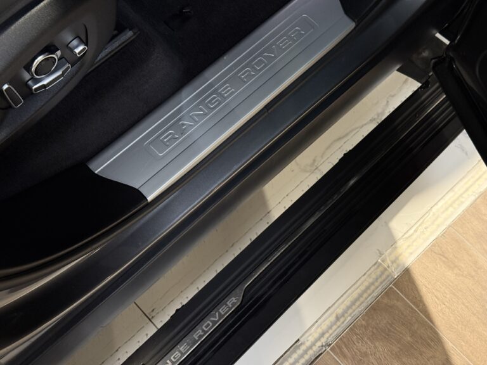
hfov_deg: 39.7
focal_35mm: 48
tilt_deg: -66.7
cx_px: 244
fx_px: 675
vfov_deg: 30.3
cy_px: 182
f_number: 1.78
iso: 250
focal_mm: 6.76
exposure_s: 1/33
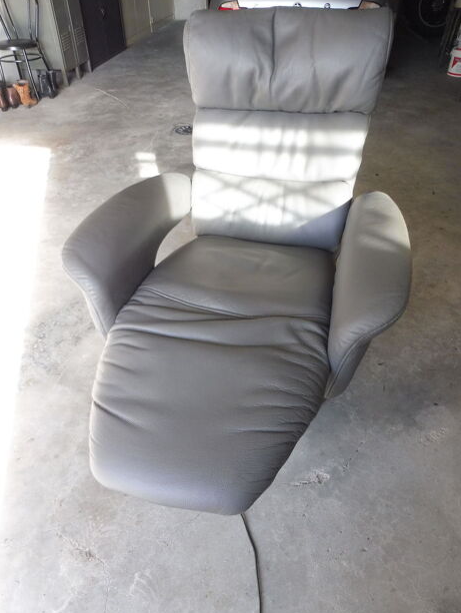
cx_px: 222
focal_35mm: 25
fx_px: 444
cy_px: 314
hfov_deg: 54.9
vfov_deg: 69.4
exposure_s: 1/60
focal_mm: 4.3
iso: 200
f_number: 3.3
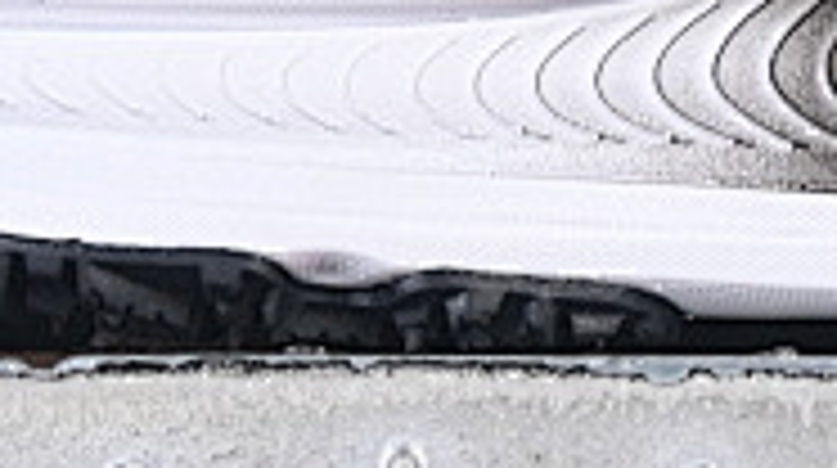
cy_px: -657
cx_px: 810
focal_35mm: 457
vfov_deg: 2.6
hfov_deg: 4.7
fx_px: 10128
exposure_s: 1/60
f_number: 6.3
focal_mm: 50
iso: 160
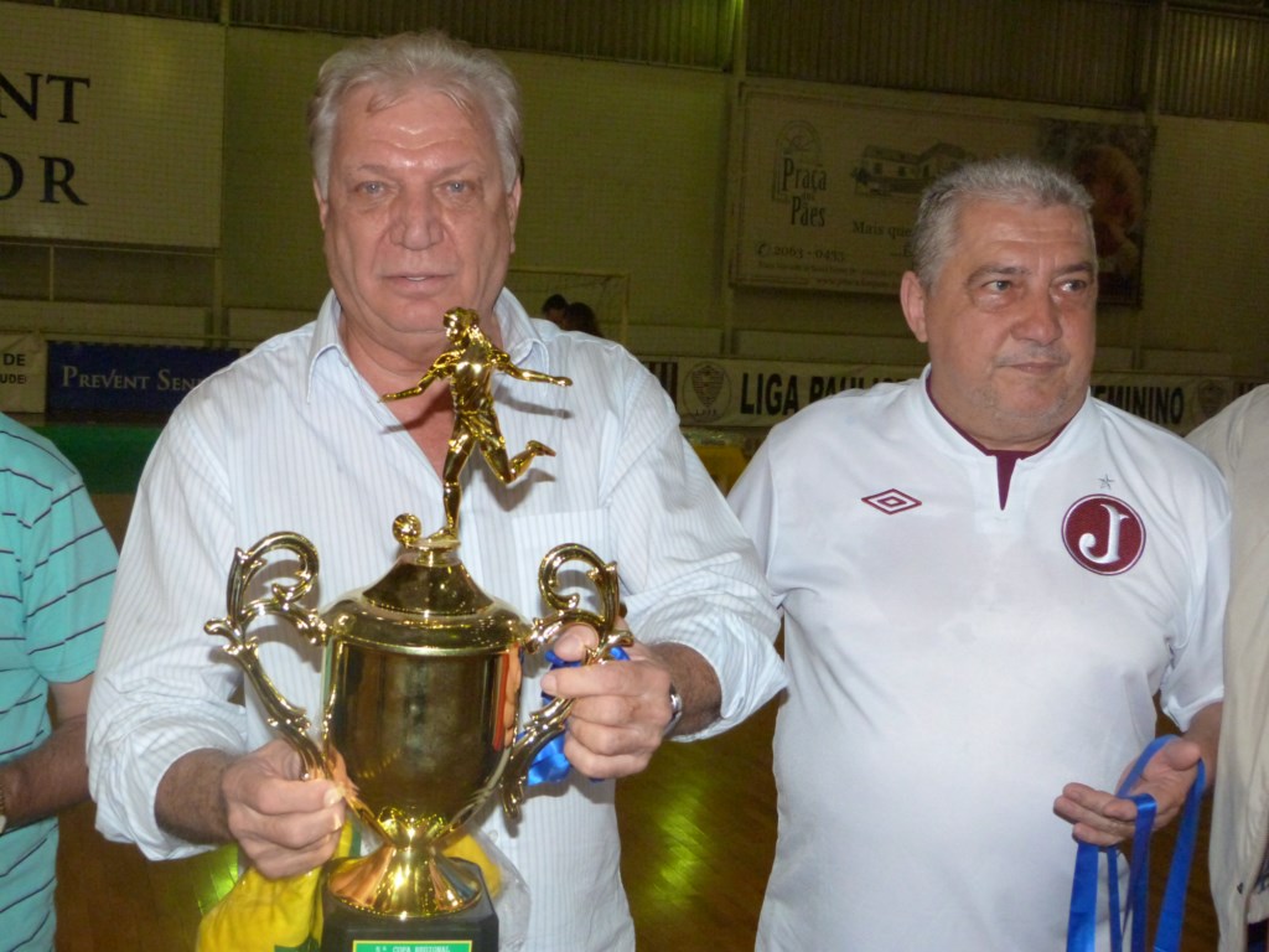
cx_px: 634
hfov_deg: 43.9
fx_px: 1576
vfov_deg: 33.6
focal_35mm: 43
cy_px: 476
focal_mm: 7.6
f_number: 3.2
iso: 400
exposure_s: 1/250
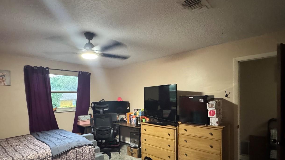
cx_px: 138
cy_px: 101
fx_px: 151
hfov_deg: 86.6
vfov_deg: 55.2
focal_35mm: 20
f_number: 2.2
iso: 1250
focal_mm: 2.22
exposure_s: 1/51
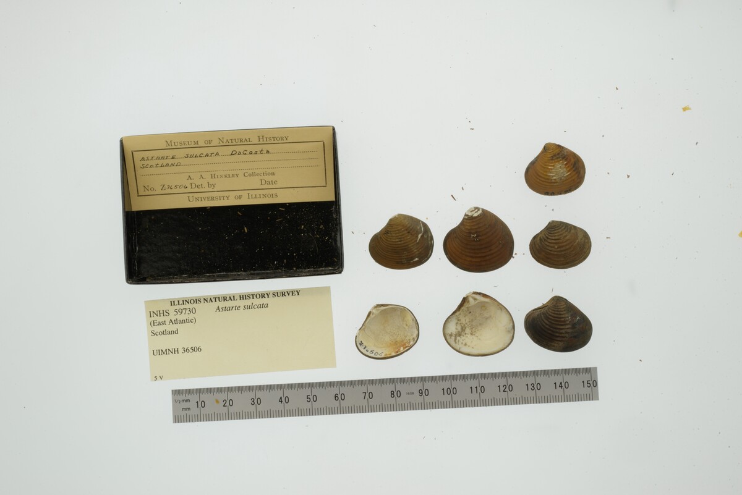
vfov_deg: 22.6
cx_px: 371
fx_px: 1237
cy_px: 248
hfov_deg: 33.4
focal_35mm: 60
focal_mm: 60
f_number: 32
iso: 100
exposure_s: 1/10
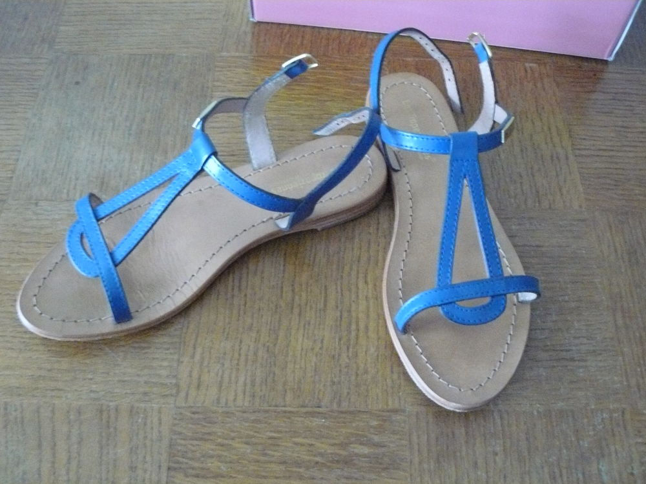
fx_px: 672
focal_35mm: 36
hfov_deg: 51.4
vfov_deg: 39.7
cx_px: 323
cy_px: 242
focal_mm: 6
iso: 800
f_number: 2.8
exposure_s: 1/8
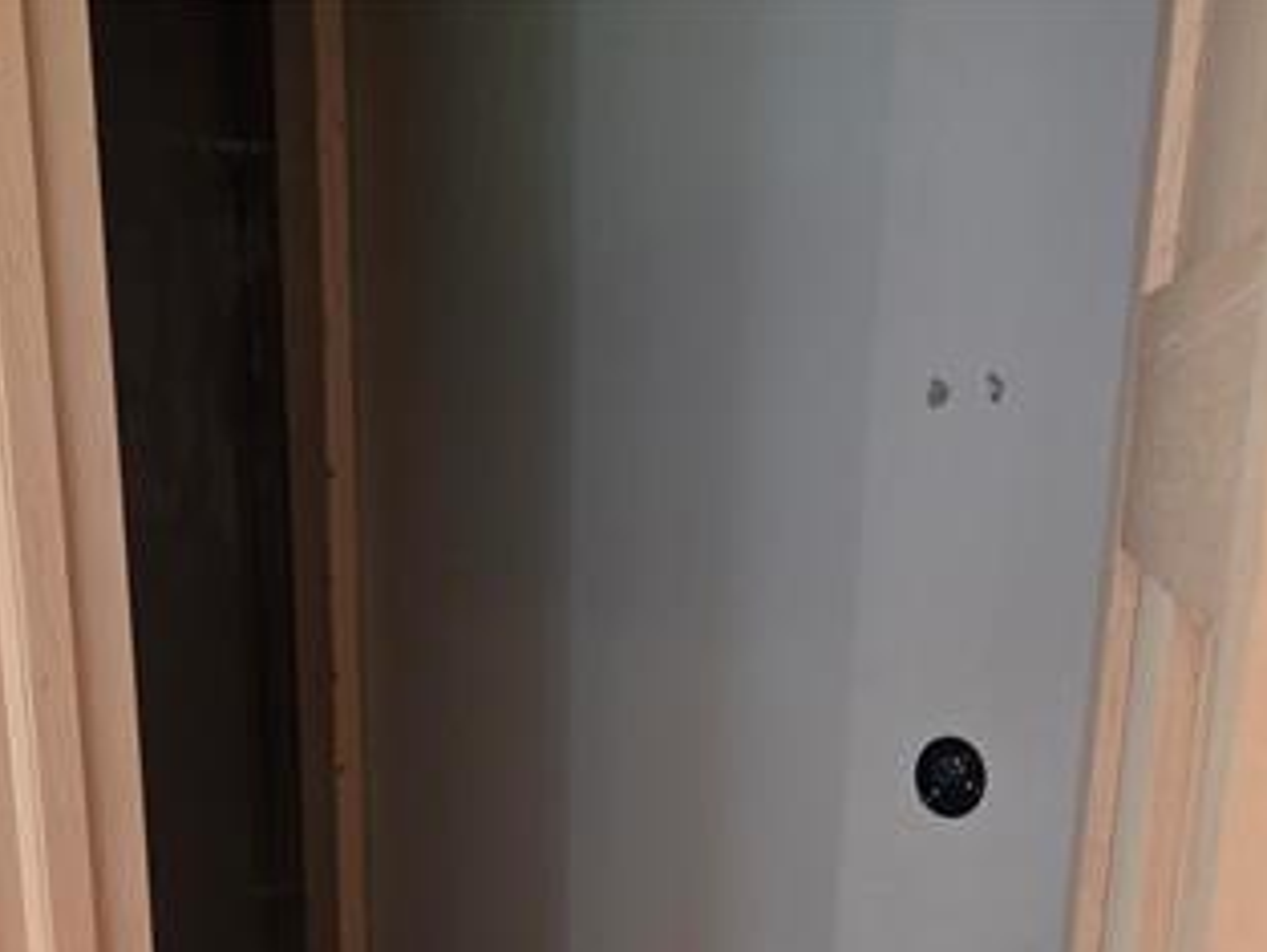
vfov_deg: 28.8
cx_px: 441
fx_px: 1721
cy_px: 964
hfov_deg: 40.0
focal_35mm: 47
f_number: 1.8
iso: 320
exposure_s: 1/120
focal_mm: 5.4
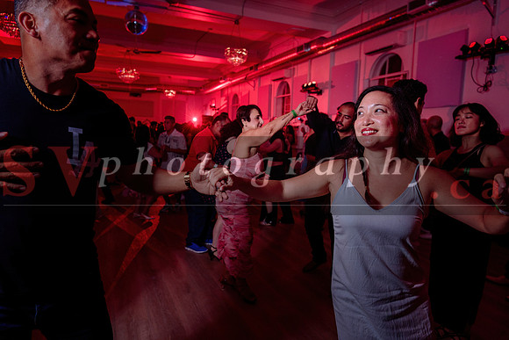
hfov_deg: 73.7
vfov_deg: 53.2
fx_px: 339
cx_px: 254
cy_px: 170
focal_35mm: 24
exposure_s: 1/80
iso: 800
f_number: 3.2
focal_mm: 24
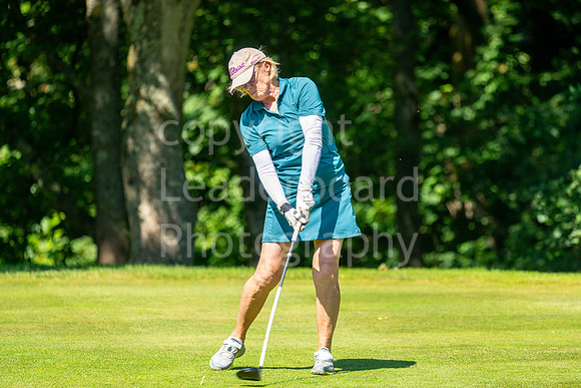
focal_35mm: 318
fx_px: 5131
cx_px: 282
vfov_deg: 4.3
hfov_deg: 6.5
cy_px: 188
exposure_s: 1/1250
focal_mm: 300
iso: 320
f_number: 5
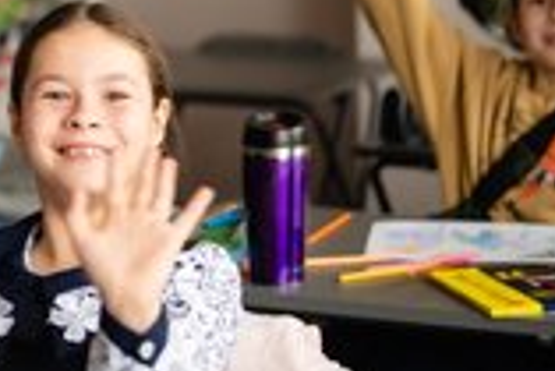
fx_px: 1960
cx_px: -18
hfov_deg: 15.8
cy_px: -37
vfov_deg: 10.7
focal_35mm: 127
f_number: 1.8
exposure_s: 1/250
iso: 2000
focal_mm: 50
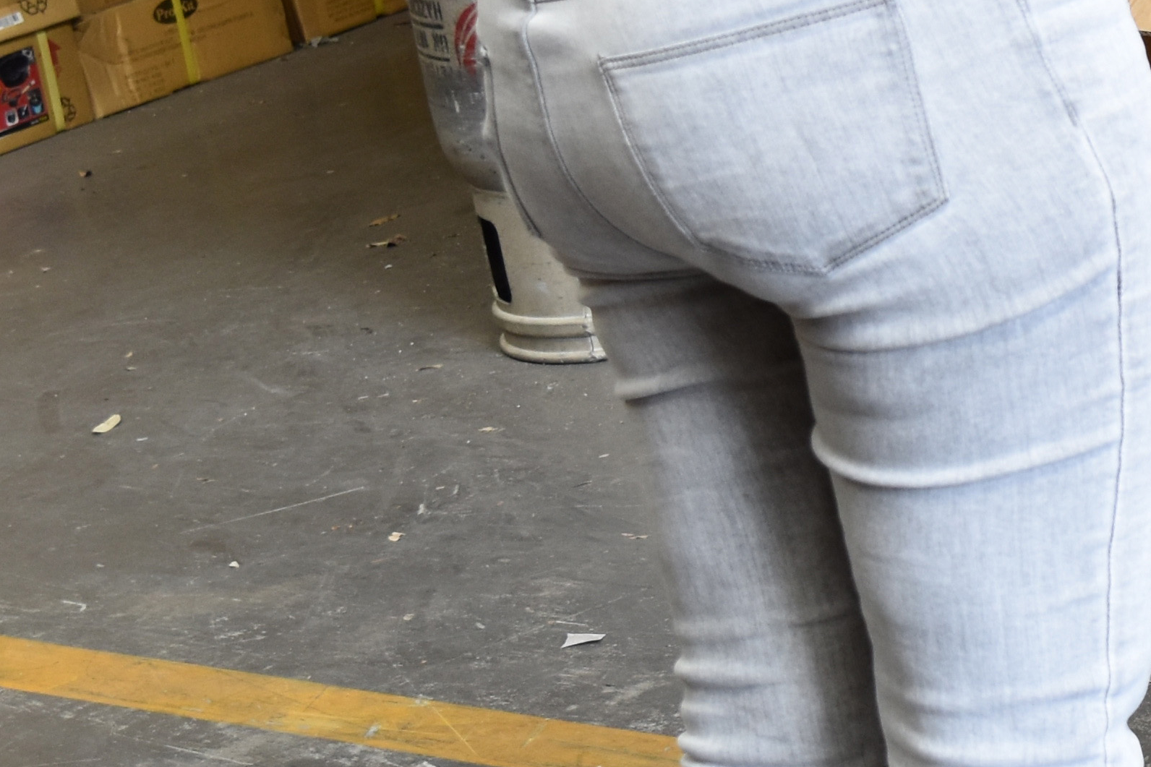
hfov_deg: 13.4
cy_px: 311
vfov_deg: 9.3
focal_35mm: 147
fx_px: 4699
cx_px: 1509
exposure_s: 1/100
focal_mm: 26
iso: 400
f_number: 5
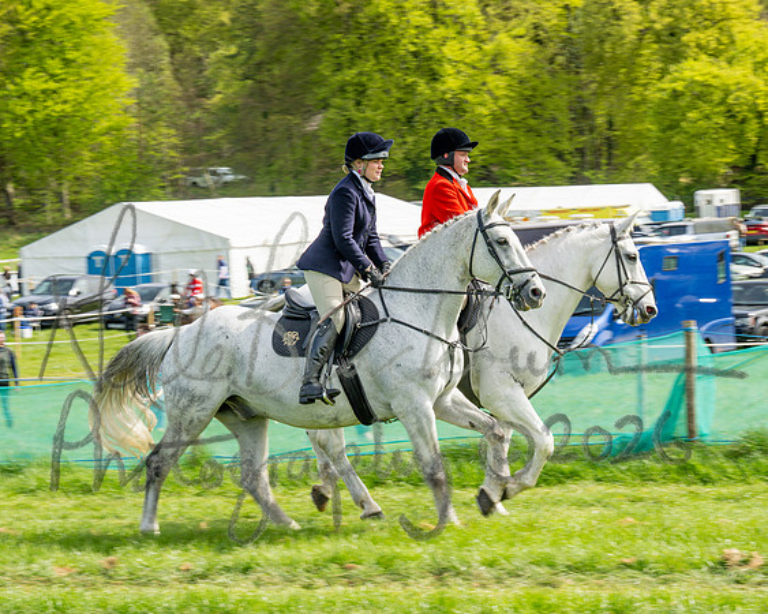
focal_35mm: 128
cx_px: 357
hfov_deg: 15.1
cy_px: 341
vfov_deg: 12.1
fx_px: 2898
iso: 100
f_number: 9
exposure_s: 1/160
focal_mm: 86
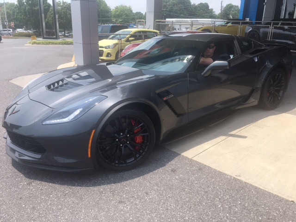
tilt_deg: -17.3
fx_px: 248
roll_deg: -2.9
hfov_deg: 61.7
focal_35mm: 29
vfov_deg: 48.2
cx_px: 148
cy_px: 111
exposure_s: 1/1068
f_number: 2.2
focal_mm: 4.15
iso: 25
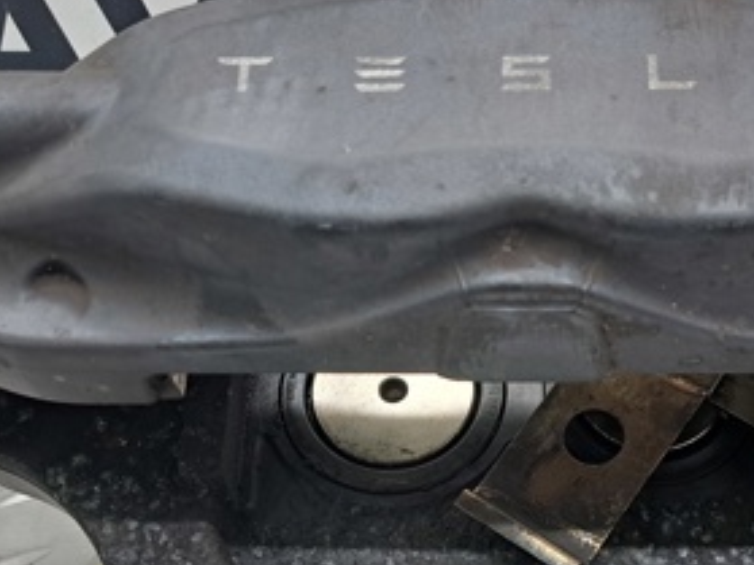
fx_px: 1197
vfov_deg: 26.2
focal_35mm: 55
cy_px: 435
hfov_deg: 34.6
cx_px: 505
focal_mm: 5.23
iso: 160
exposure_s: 1/50
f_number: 1.8
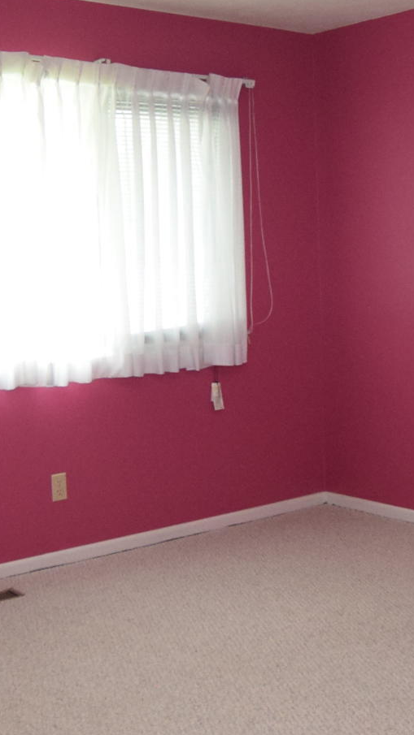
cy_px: 249
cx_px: 248
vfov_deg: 39.4
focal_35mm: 52
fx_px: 1015
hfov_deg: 23.0
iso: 1250
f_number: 3.5
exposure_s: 1/60
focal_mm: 10
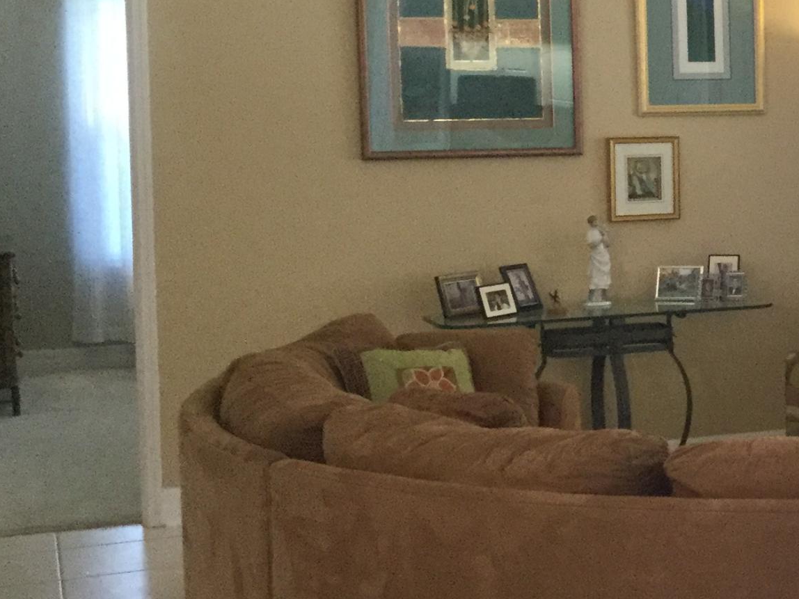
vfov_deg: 18.2
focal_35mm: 81
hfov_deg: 21.9
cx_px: 1018
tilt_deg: -3.8
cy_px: 224
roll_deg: -0.3
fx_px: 1870
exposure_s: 1/30
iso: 160
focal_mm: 3.3
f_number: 2.4
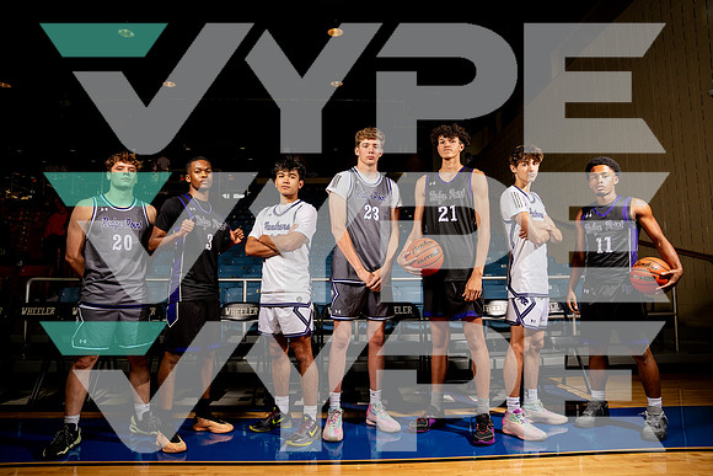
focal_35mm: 24
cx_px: 356
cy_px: 238
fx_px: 475
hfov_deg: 73.7
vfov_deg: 53.2
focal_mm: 24
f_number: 7.1
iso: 250
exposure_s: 1/125
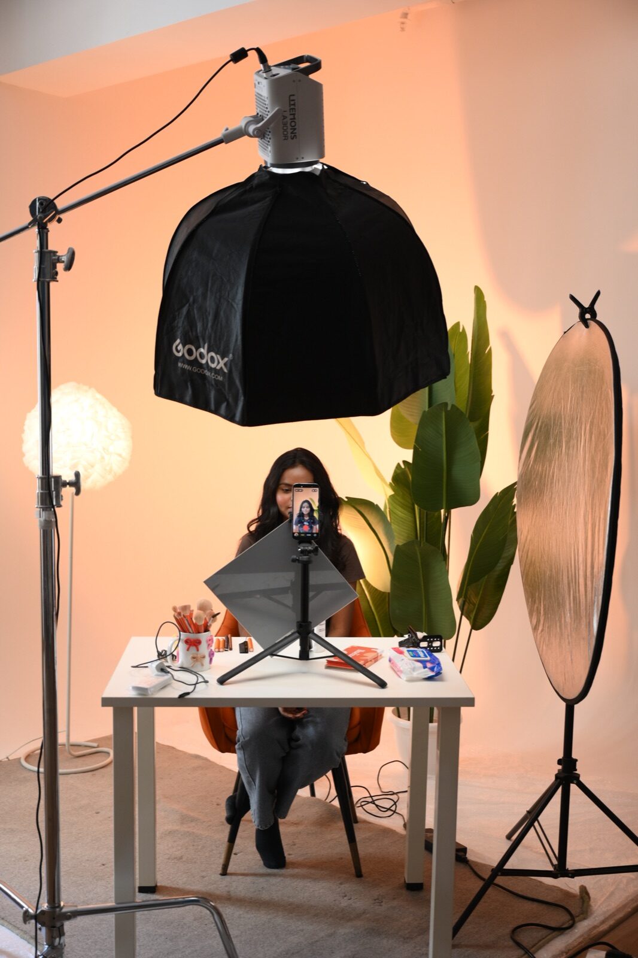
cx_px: 319
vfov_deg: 48.5
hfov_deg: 33.4
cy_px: 479
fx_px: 1064
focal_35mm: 40
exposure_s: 1/100
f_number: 3.2
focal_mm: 40
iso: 500
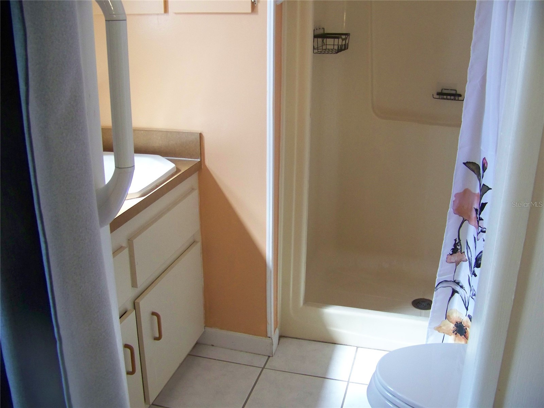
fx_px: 566
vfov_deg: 39.7
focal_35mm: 36
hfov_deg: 51.4
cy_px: 204
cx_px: 272
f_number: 2.8
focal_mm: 5.85
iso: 250
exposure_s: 1/30
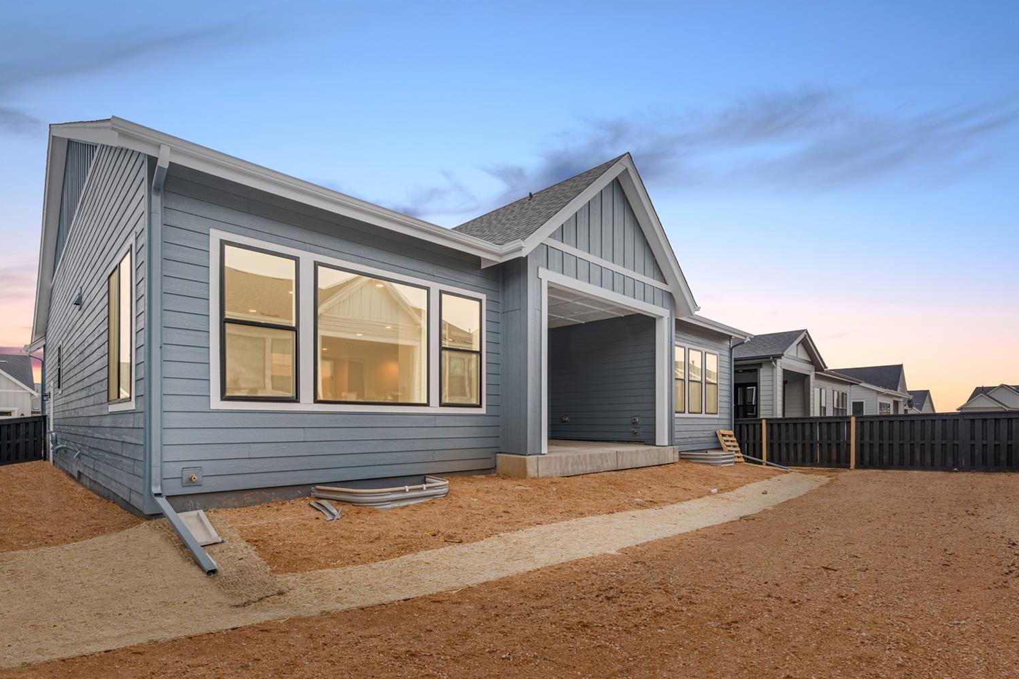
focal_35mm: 18
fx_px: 496
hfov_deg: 91.5
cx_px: 505
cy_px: 346
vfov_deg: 68.8
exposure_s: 1/50
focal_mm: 16.5
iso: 160
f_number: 8
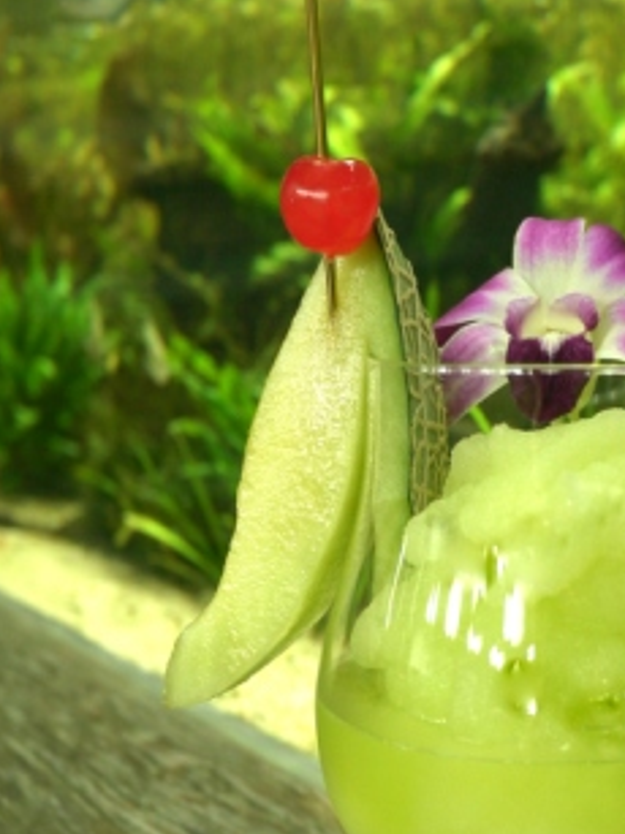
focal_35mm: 57
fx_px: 1373
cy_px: 584
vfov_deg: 33.4
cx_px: 427
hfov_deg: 25.5
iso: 100
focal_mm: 14
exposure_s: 1/50
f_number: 3.2
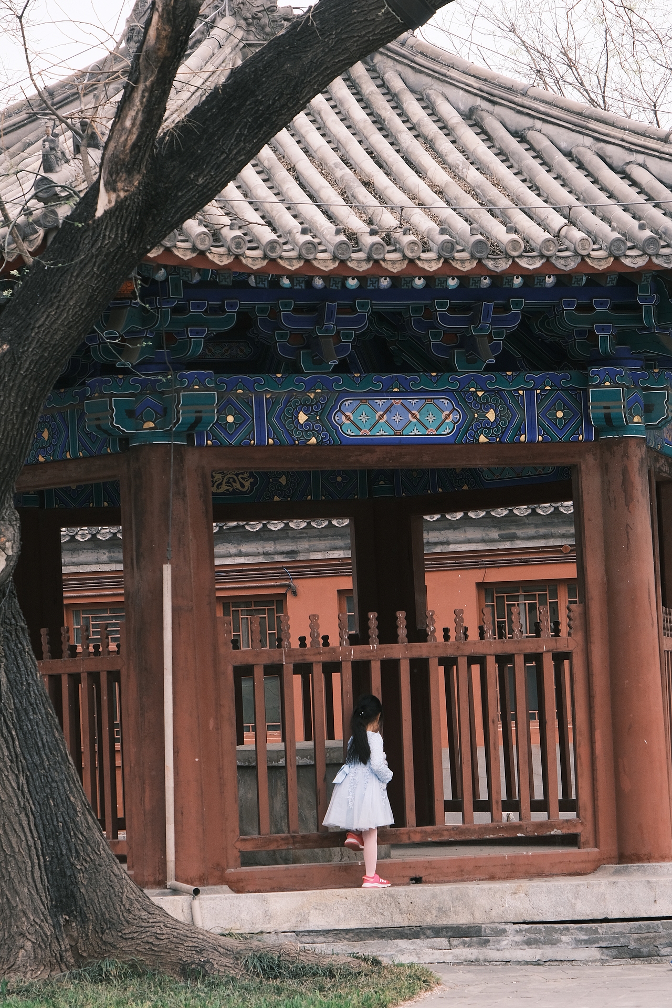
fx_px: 2940
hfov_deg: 13.0
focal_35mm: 105
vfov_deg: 19.5
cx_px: 336
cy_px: 504
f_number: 5.6
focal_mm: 69.8
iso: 640
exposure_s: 1/200
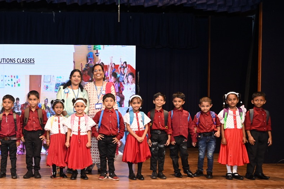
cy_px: 127
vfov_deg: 33.8
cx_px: 69
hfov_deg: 47.6
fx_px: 307
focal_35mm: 39
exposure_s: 1/200
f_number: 4
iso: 2000
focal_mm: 24
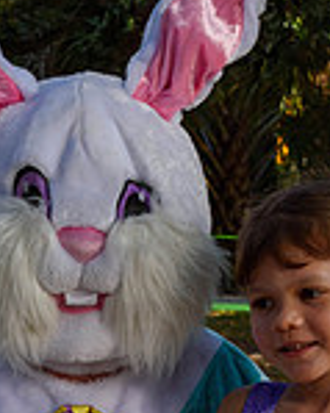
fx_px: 2334
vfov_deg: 9.9
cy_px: 513
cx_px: -11
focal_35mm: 191
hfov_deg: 8.0
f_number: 8
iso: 200
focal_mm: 45
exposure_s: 1/250
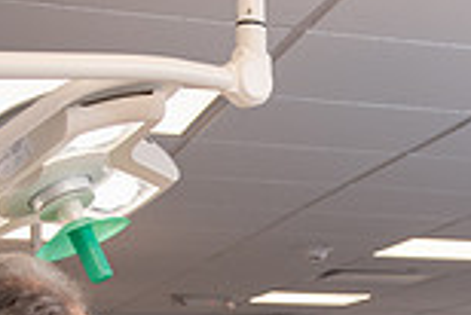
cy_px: 531
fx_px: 1676
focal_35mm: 128
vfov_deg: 10.2
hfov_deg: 15.6
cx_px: 511
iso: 400
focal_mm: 34
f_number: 4.5
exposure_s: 1/200
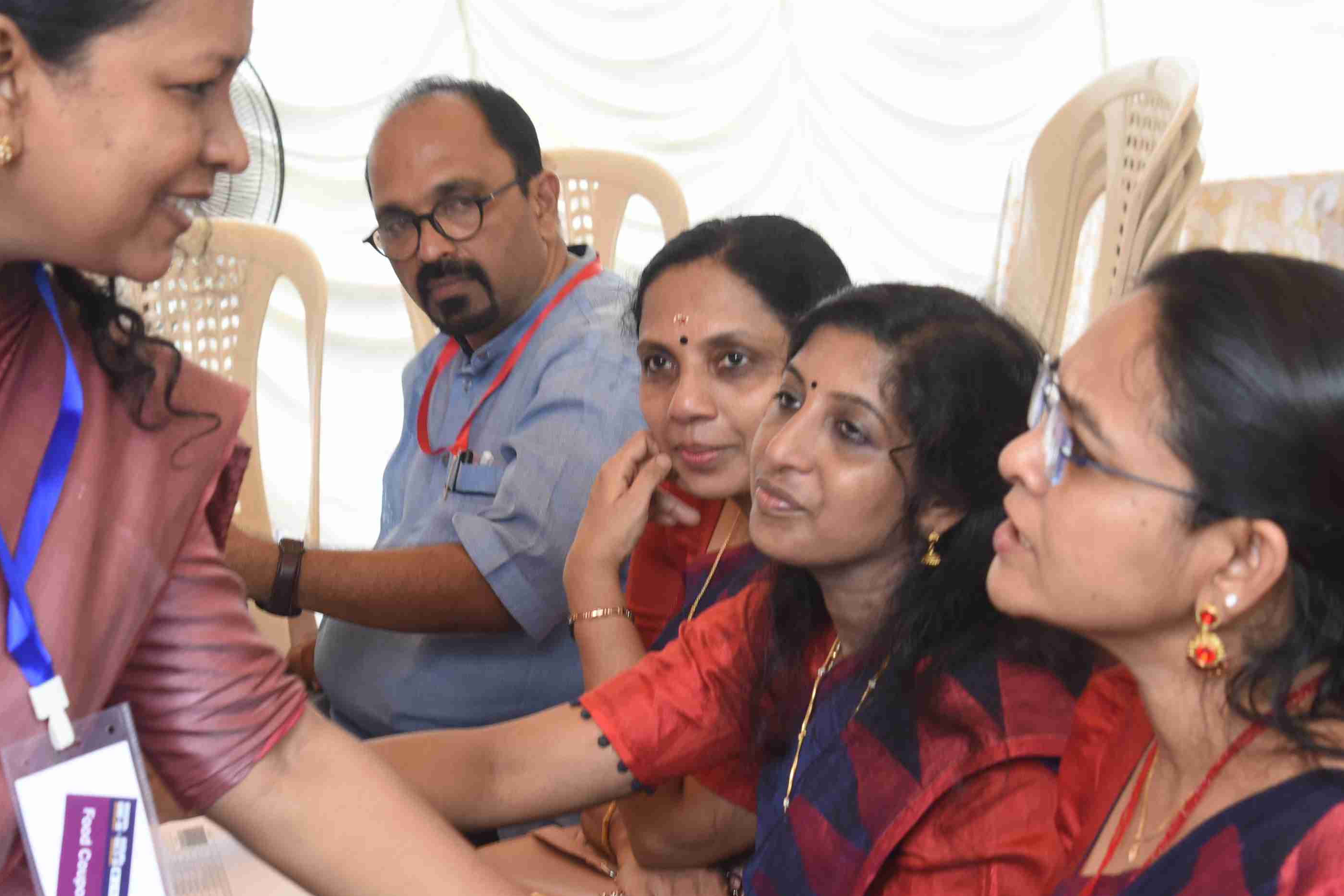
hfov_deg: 20.5
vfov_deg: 13.8
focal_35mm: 99
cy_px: 554
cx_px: 419
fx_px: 3696
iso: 500
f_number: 6.3
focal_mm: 50
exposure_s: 1/100
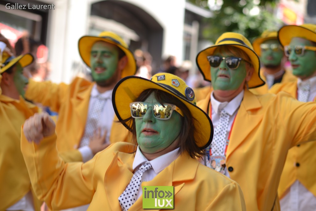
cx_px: 158
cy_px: 106
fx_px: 1053
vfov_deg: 11.4
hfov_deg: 17.1
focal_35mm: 120
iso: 100
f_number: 3.2
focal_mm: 80
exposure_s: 1/400
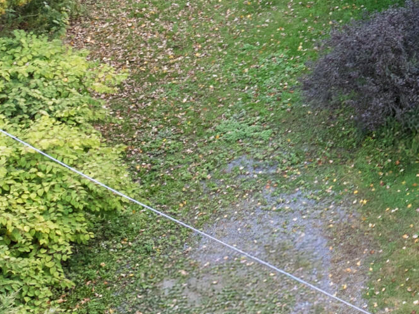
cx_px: 706
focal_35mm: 109
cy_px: -109
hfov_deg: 15.9
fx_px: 1319
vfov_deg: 13.1
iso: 100
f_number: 3.5
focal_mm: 12.29
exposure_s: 1/120
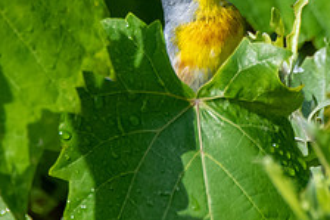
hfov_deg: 0.7
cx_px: 227
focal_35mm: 2806
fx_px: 25702
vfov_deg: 0.5
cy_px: 20
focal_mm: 600
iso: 1000
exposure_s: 1/1600
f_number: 8
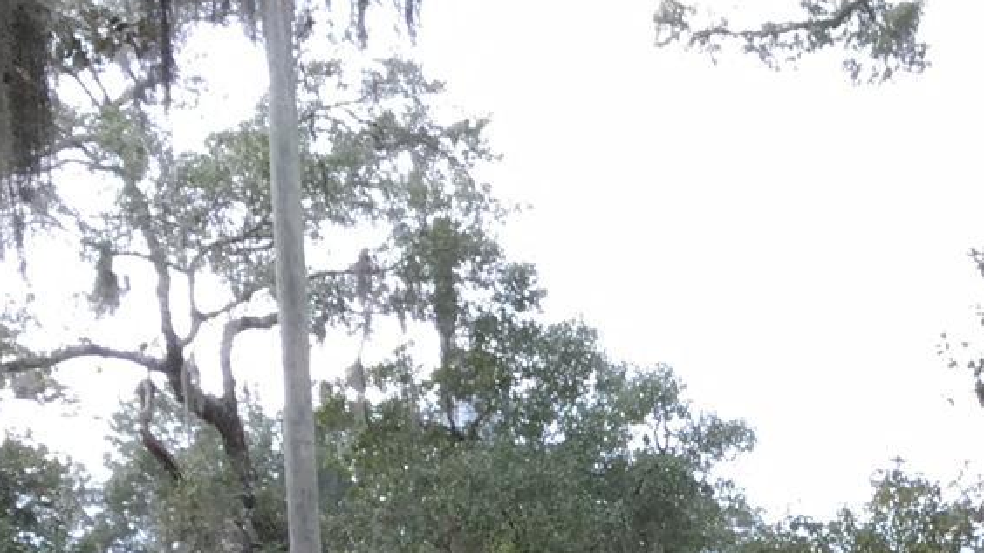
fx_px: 2948
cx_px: 1164
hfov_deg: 18.1
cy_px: 1275
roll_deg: -1.3
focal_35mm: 113
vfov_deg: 9.6
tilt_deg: -8.1
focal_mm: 4.15
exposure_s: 1/120
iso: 32
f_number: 2.2
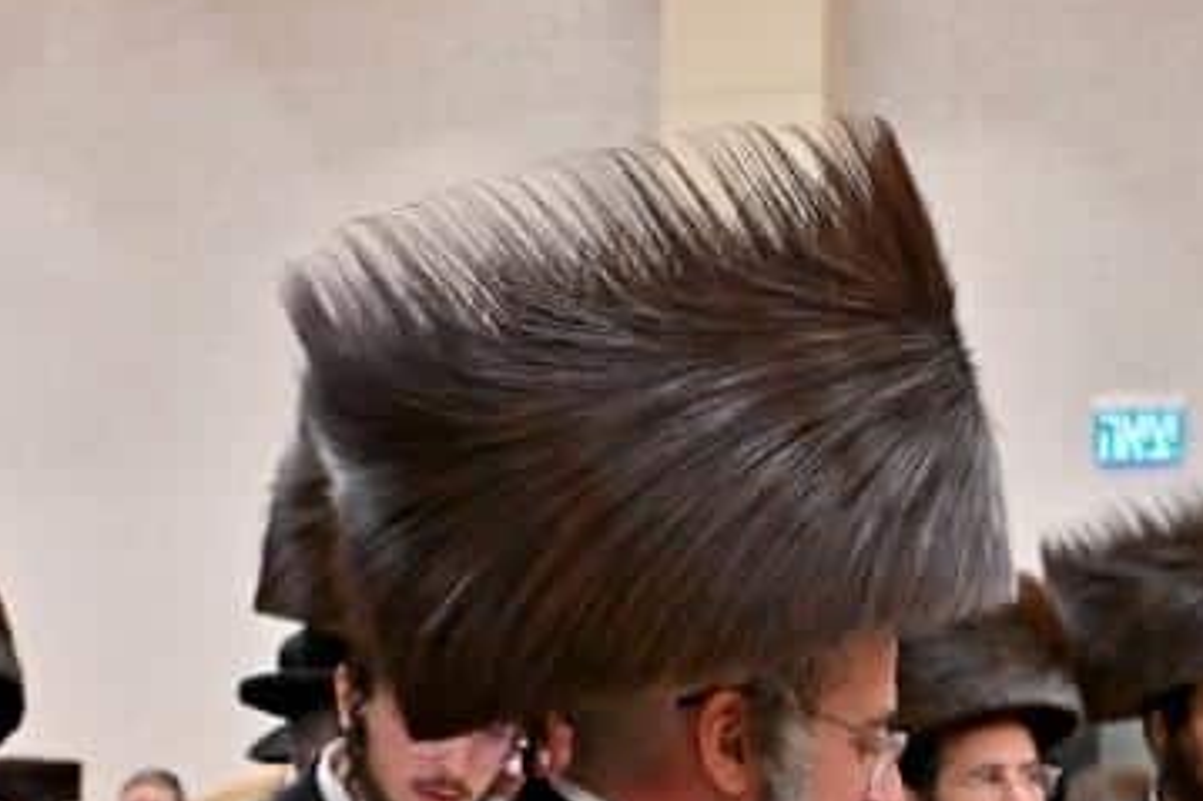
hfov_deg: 25.3
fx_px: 2619
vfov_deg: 16.7
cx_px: 1009
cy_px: 943
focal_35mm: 78
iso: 1000
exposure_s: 1/200
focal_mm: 27.5
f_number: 4
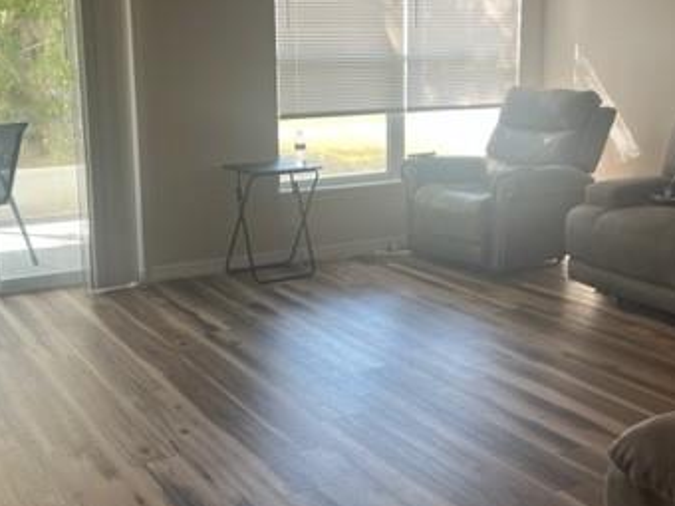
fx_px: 955
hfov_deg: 38.9
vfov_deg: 29.6
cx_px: 338
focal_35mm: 49
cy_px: 218
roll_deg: +1.0
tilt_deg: -10.4
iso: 64
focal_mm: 5.7
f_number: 1.5
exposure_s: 1/120
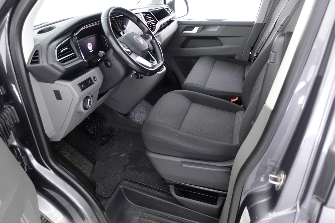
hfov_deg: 73.7
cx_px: 168
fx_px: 223
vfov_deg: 53.1
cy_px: 112
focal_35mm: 24
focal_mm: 9.4
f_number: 1.8
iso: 800
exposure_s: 1/13
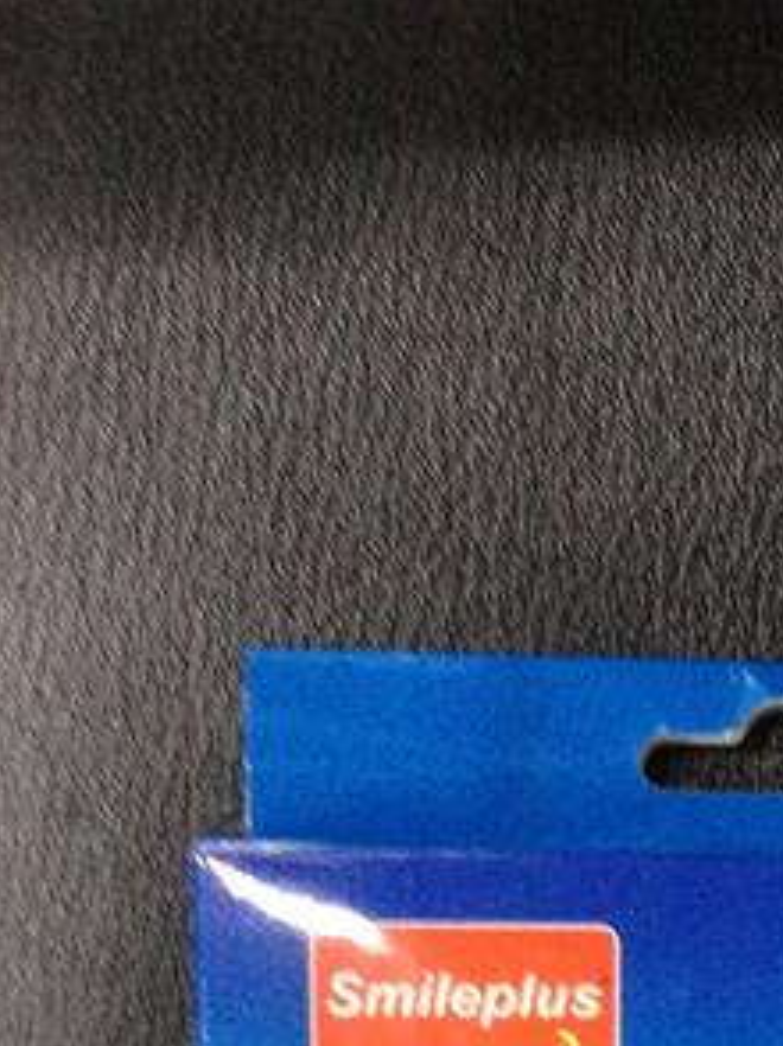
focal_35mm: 122
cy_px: 1220
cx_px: 1263
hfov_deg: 11.5
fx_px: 3685
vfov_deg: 15.6
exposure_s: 1/20
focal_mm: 4.28
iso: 200
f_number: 2.4
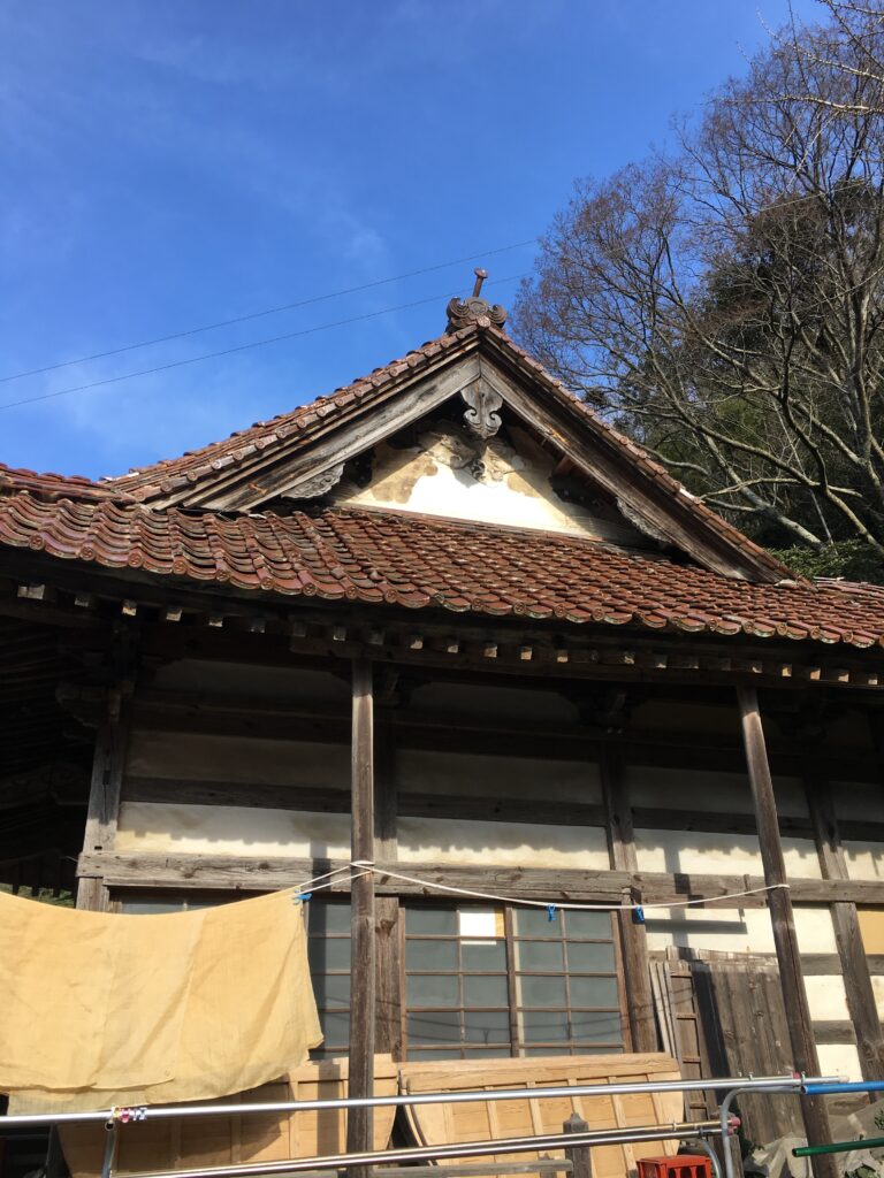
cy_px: 589
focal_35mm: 29
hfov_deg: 48.2
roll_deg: +2.5
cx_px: 442
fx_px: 987
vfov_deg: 61.7
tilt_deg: +25.8
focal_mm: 4.15
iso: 25
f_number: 2.2
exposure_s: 1/591
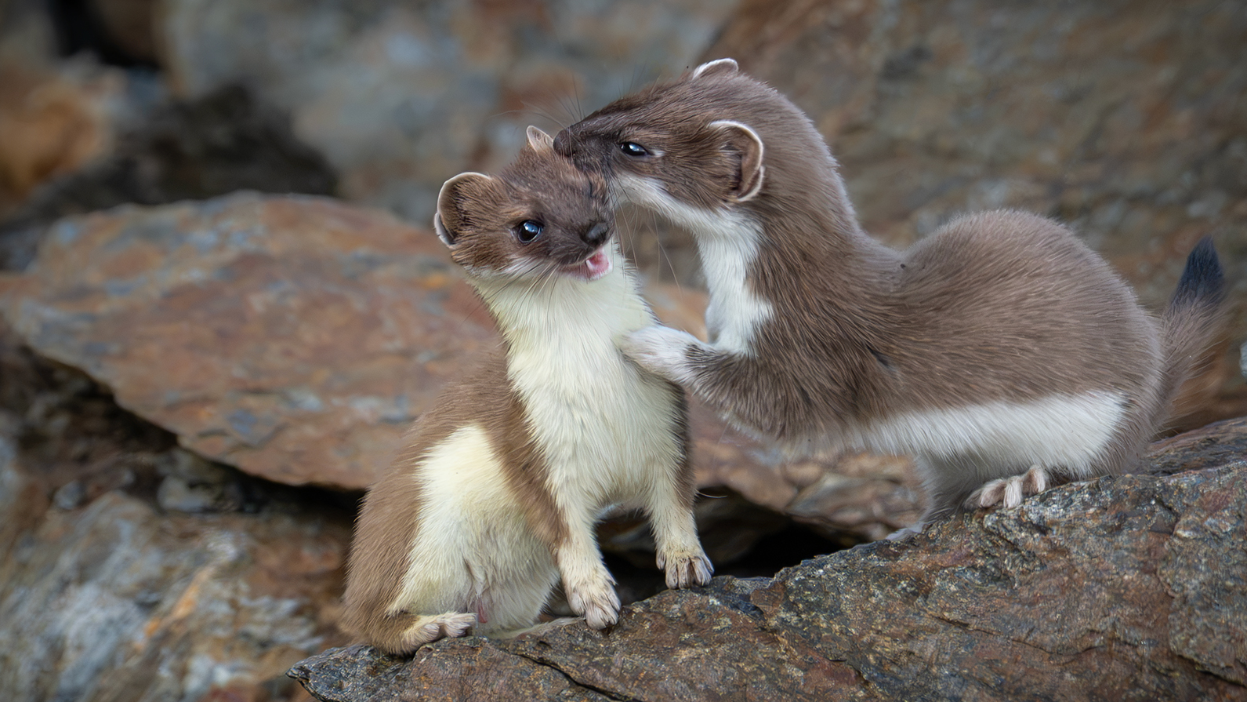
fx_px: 23411
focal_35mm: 708
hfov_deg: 3.1
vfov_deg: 1.7
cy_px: 373
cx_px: 660
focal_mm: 560
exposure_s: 1/1600
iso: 2500
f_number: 6.3
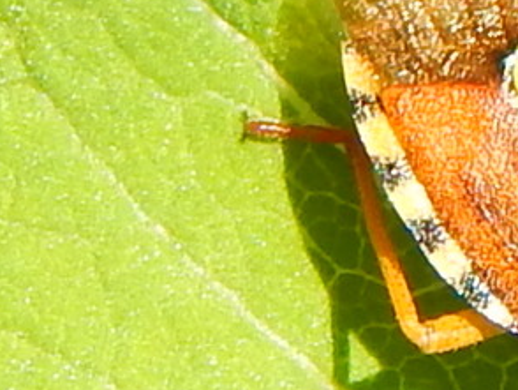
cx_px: 720
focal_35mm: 177
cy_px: 286
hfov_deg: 10.8
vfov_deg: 8.4
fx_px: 2651
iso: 125
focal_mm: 10.9
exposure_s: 1/500
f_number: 4
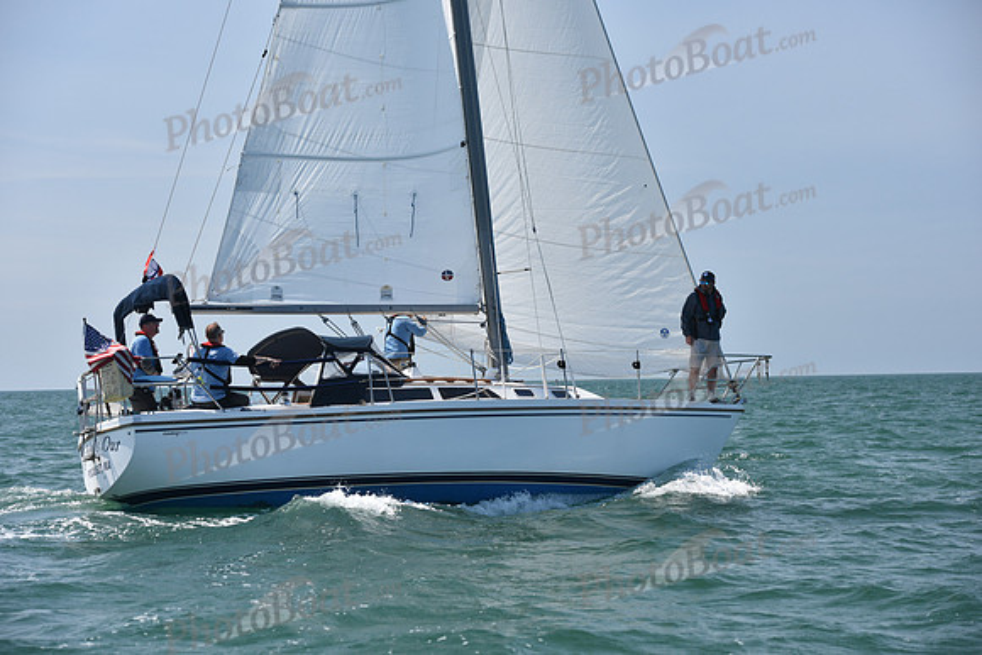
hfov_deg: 21.5
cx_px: 491
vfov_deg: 14.4
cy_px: 328
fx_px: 2592
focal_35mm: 95
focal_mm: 95
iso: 320
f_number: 5.6
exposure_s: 1/800
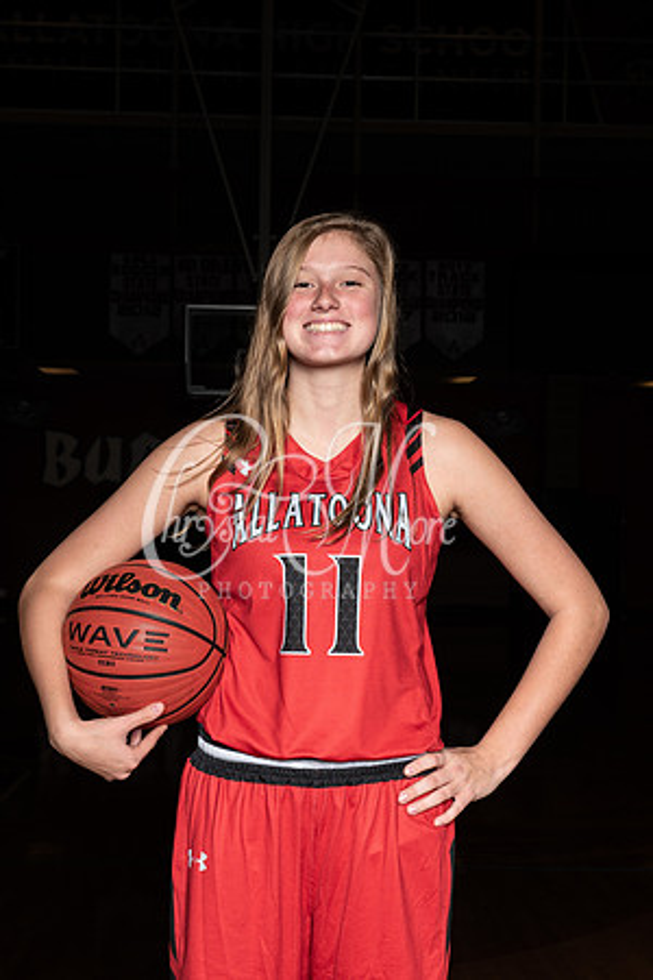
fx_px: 1904
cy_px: 490
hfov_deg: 19.5
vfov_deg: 28.8
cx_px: 326
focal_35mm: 70
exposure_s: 1/200
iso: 320
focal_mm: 70
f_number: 14
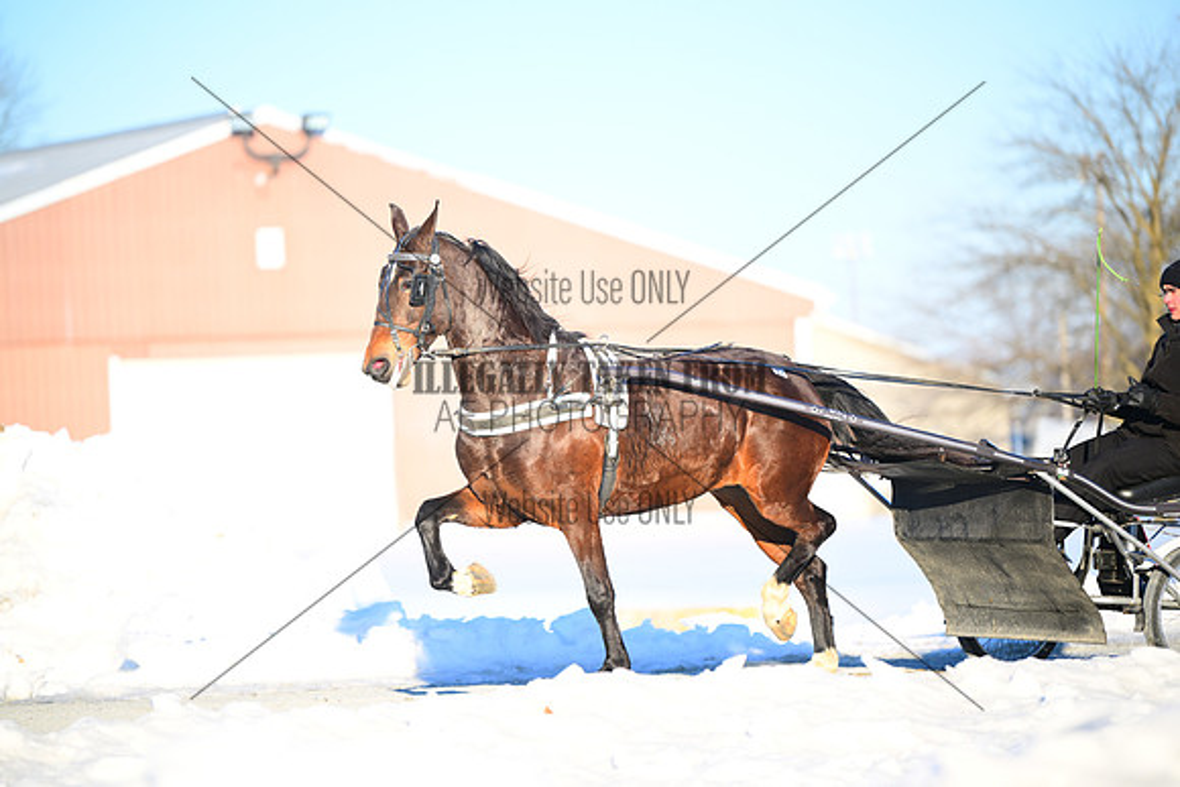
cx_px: 590
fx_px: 6557
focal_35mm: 200
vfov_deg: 6.9
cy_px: 394
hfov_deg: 10.3
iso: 200
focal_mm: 200
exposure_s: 1/1039
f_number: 2.8
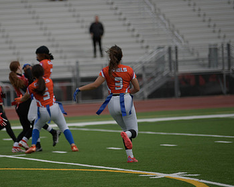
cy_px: 94
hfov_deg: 6.9
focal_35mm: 281
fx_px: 1946
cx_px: 65
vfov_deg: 5.5
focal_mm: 180
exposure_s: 1/200
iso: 72
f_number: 2.8
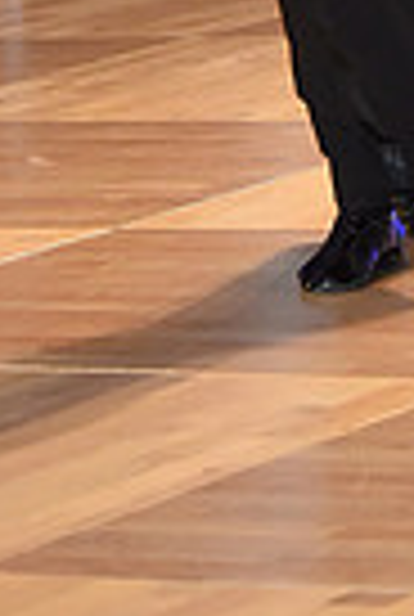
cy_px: -481
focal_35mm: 363
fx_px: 6230
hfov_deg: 3.8
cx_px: -43
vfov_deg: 5.6
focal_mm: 86
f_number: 5
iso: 2000
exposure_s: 1/250
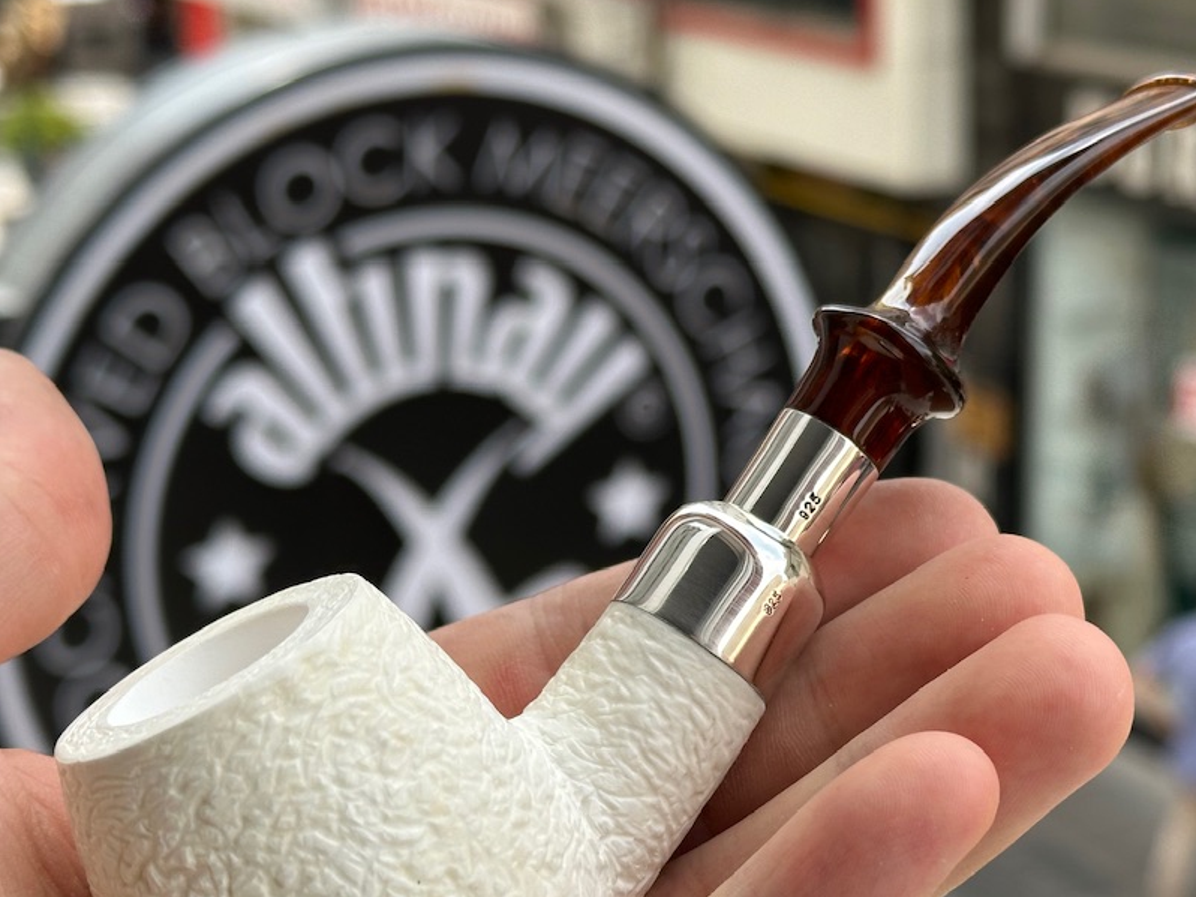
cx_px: 718
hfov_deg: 25.3
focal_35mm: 77
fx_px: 2660
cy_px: 562
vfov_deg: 19.1
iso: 64
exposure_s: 1/1339
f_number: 1.78
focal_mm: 6.86
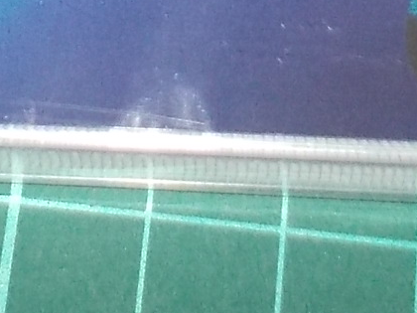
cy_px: -431
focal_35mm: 157
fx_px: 1891
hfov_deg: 12.6
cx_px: 121
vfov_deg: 8.6
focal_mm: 4.1
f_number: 3.3
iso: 200
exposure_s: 1/30
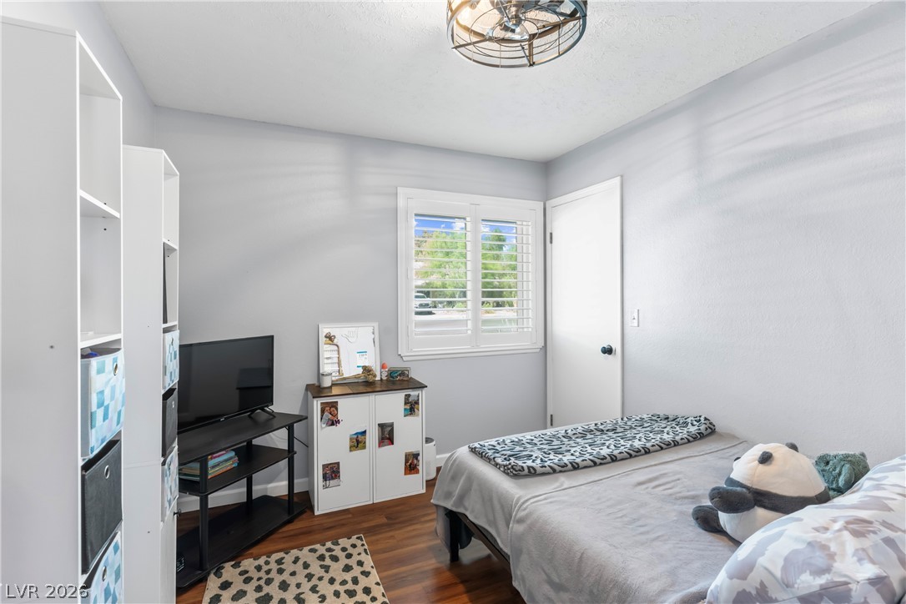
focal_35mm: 17
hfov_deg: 93.3
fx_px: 428
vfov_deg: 70.4
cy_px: 302
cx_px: 453
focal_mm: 17
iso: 400
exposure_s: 2.5
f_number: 8
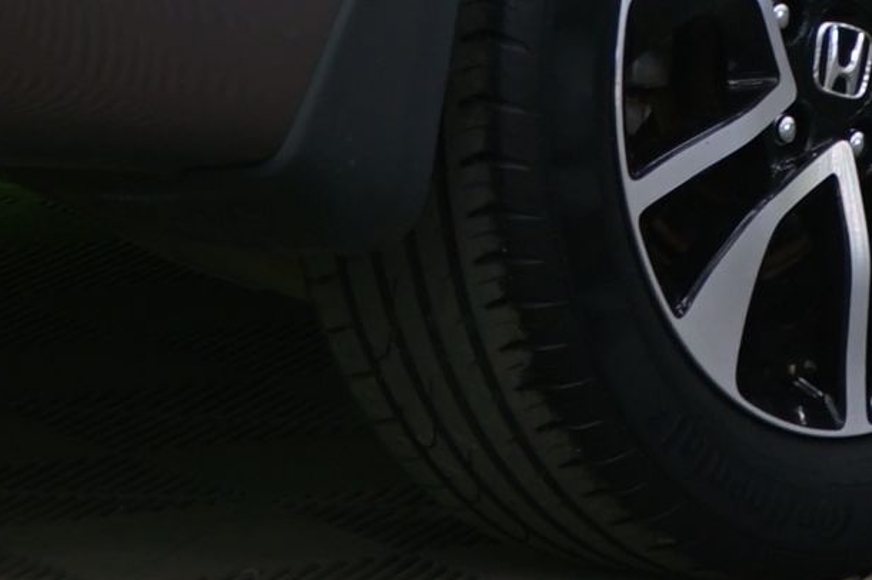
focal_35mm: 368
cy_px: -1097
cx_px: 672
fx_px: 8909
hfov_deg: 5.6
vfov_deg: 3.6
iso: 400
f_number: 5
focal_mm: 57
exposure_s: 1/8
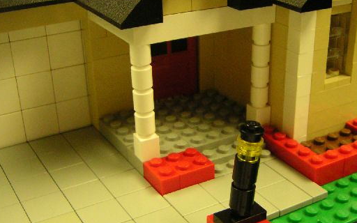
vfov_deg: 24.4
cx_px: 205
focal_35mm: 53
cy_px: 134
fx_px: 516
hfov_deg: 38.1
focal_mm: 5.3
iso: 400
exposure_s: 1/90
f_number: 2.9
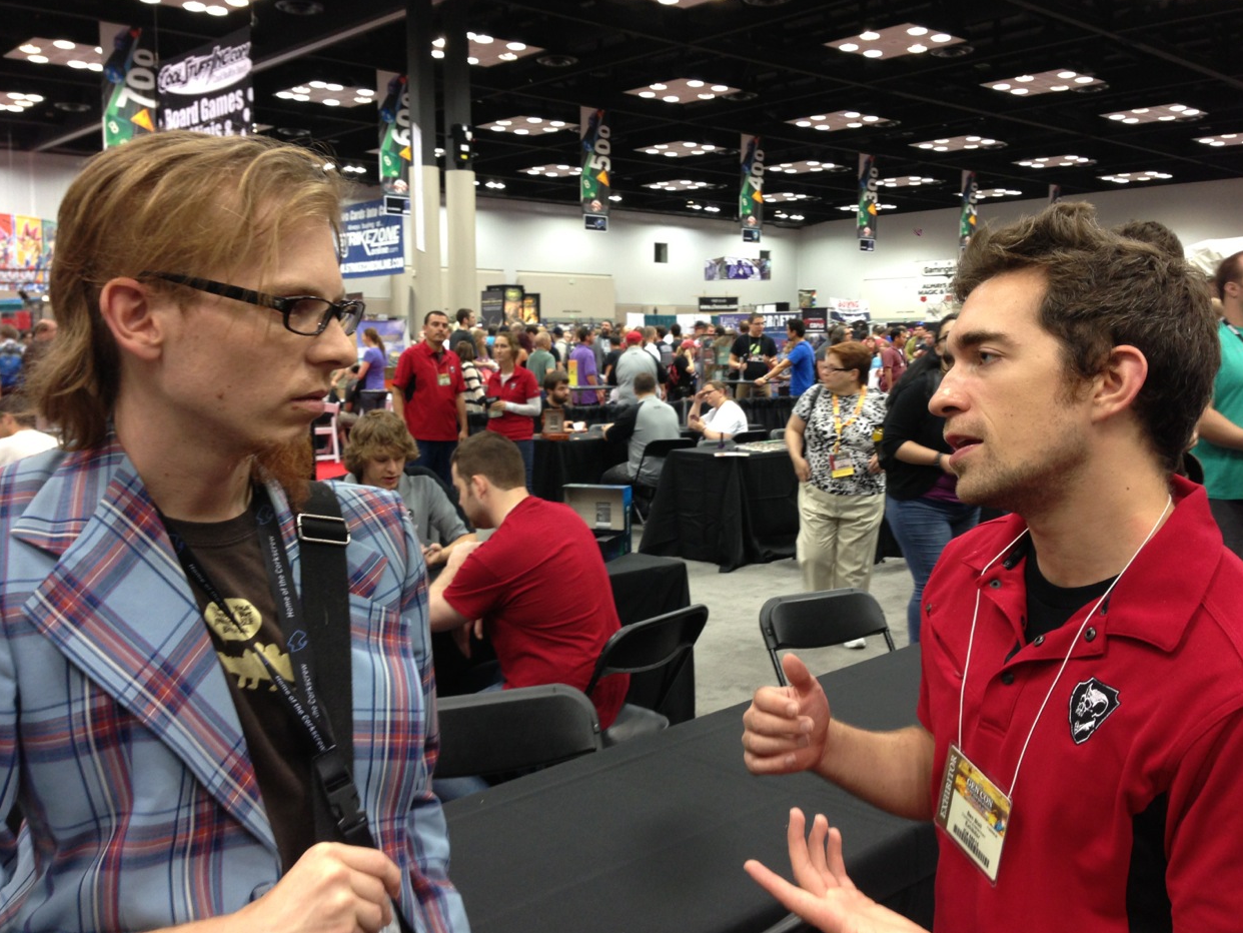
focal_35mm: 34
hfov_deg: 53.9
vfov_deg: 41.8
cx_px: 630
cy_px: 459
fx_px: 1221
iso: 80
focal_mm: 4.13
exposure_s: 1/20
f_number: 2.4
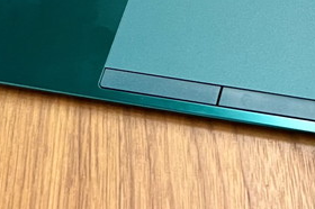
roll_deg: -0.4
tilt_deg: -42.4
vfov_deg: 12.1
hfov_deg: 19.7
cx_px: 348
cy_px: -217
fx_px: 865
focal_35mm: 99
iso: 160
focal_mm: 5.7
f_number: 1.5
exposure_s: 1/50
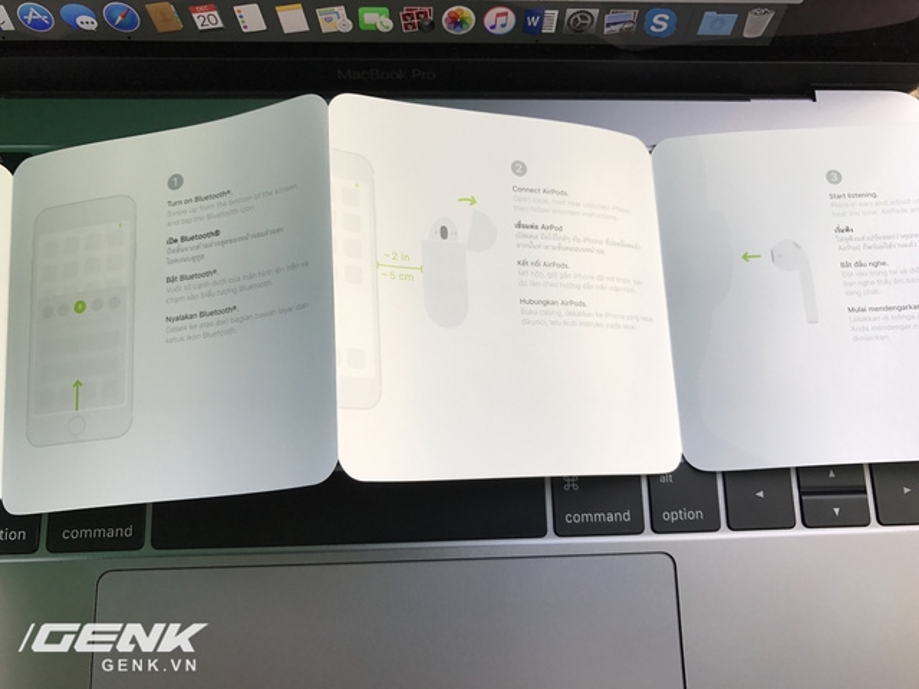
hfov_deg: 63.4
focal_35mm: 28
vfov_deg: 49.7
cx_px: 460
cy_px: 344
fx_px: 743
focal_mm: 3.99
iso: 20
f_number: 1.8
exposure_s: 1/115
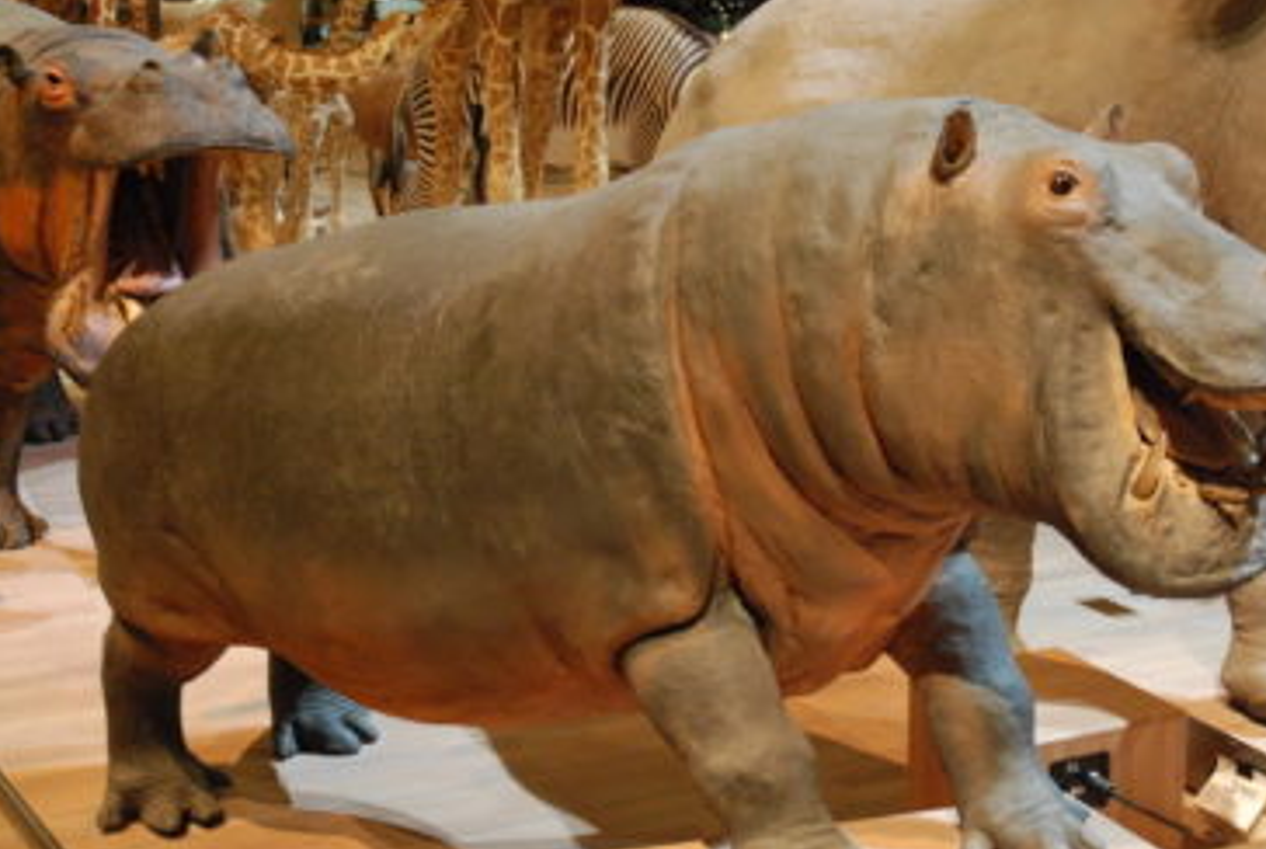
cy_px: 409
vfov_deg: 24.4
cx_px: 755
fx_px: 1962
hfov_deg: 35.7
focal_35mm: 56
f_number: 3.8
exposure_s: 1/13
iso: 1600
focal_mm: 27
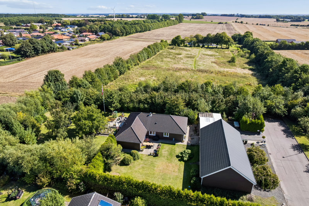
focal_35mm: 22
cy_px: 103
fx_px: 189
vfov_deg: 57.2
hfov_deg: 78.6
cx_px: 154
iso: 100
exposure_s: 1/1000
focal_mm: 8.4
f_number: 2.8
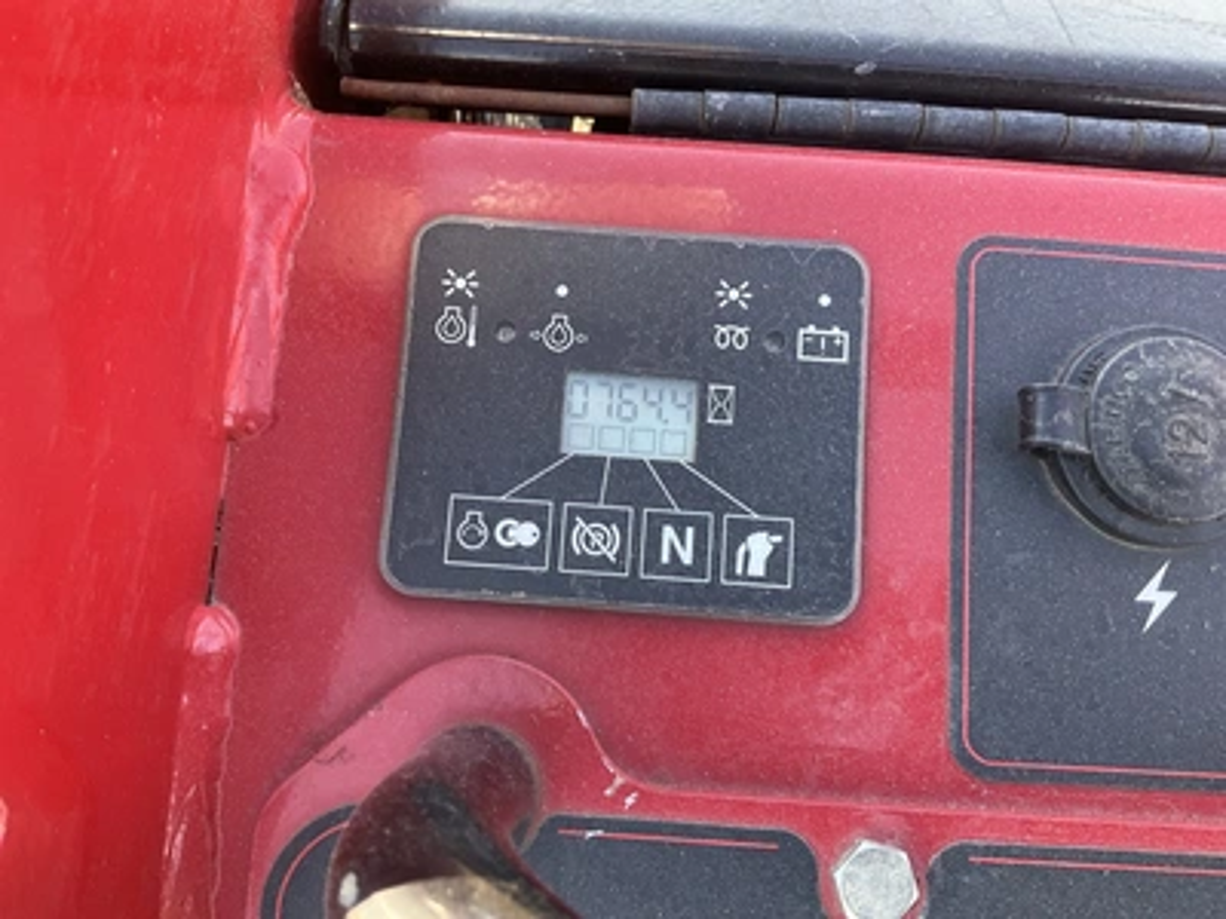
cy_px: 460
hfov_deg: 61.7
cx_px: 613
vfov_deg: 48.2
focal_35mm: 29
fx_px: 1027
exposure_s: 1/122
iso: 50
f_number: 1.8
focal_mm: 3
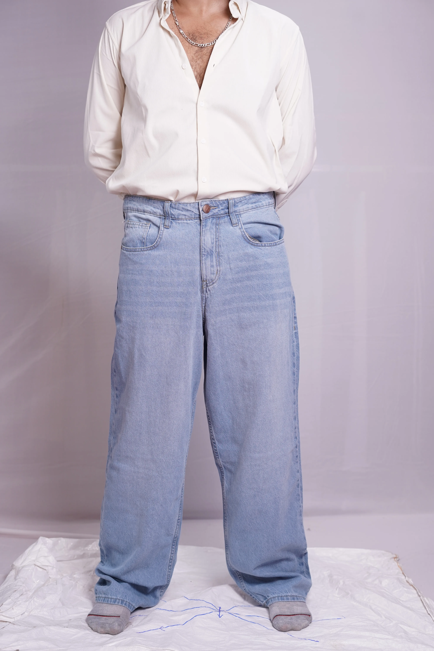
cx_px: 217
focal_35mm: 50
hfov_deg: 27.0
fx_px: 904
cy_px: 326
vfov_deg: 39.6
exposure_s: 1/100
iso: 640
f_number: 3.5
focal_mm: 50
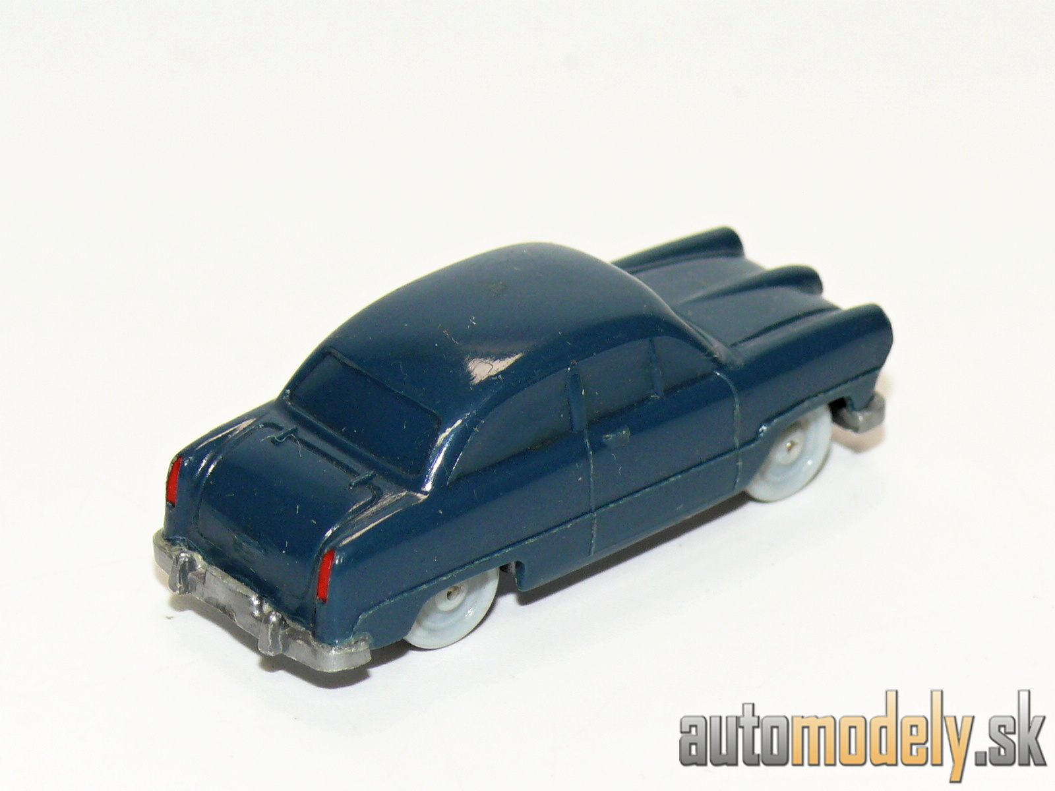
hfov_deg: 12.6
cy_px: 396
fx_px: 4785
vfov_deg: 9.5
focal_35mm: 157
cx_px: 528
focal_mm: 18.6
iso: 100
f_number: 4
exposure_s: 1/30
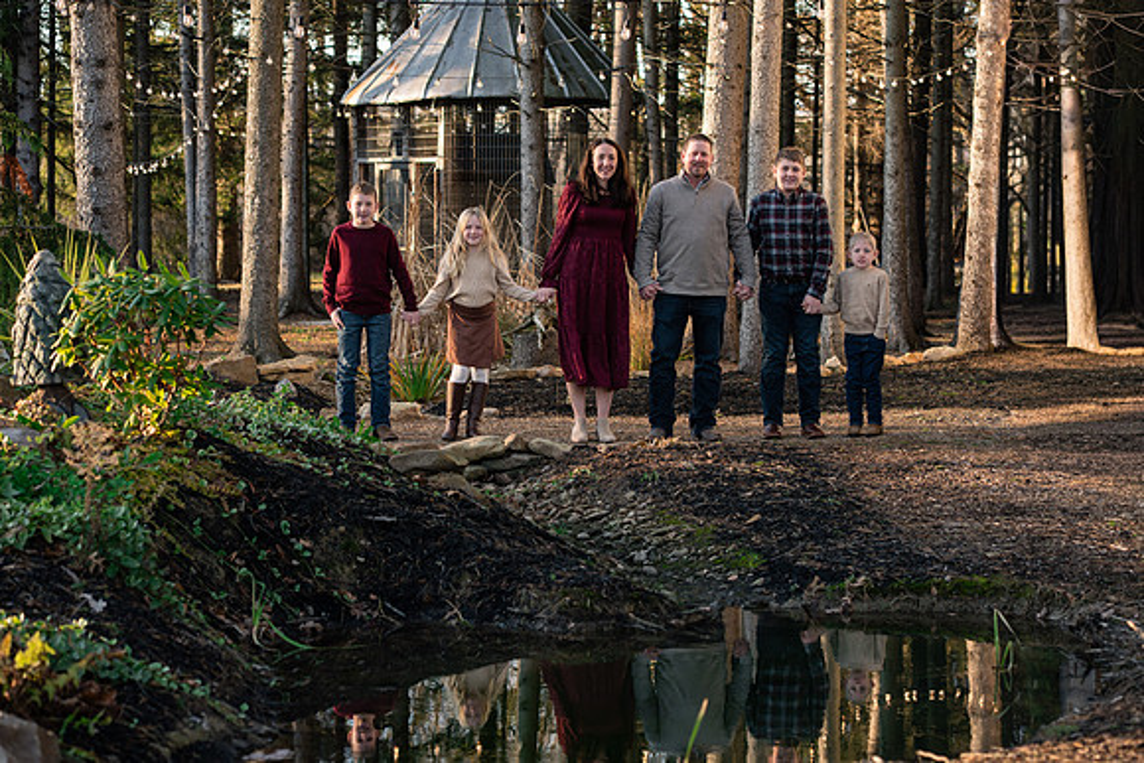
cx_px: 577
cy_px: 359
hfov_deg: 22.6
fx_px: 2863
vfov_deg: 15.2
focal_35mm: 90
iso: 400
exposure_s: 1/200
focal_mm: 85
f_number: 4
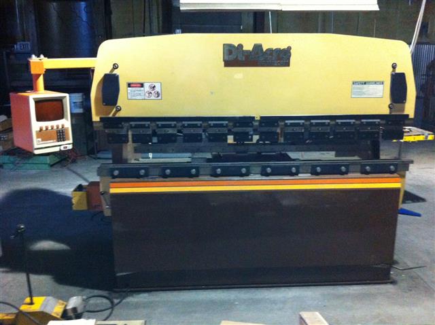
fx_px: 439
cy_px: 162
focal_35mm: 35
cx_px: 218
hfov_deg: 52.7
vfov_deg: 40.6
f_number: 2.8
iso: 800
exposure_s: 1/15
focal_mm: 3.85
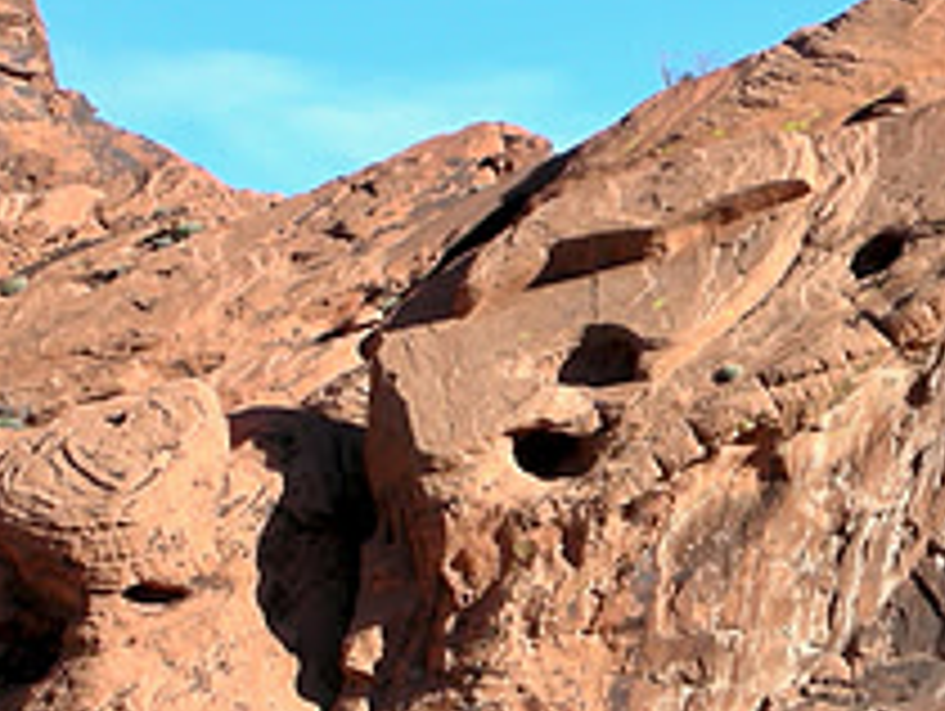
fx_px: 7926
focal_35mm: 290
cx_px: 886
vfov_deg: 5.1
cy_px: 479
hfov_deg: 6.8
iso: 50
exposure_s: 1/188
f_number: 5.4
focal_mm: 17.4
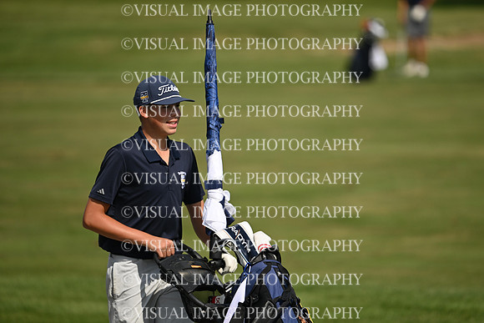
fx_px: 5379
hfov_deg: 5.2
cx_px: 242
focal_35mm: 400
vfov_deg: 3.4
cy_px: 162
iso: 320
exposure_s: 1/2500
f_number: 4.5
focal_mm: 400
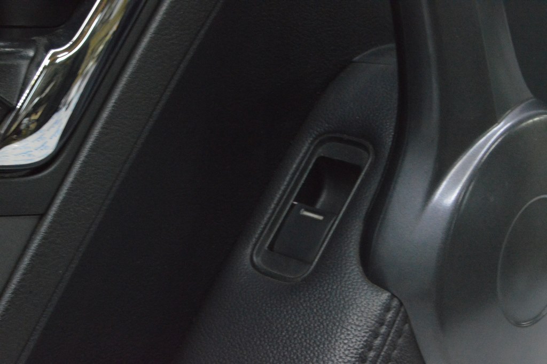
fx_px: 1253
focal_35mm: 82
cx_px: 274
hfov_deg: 24.6
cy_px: 182
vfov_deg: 16.5
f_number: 20
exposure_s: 1/15
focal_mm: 55
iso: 6400
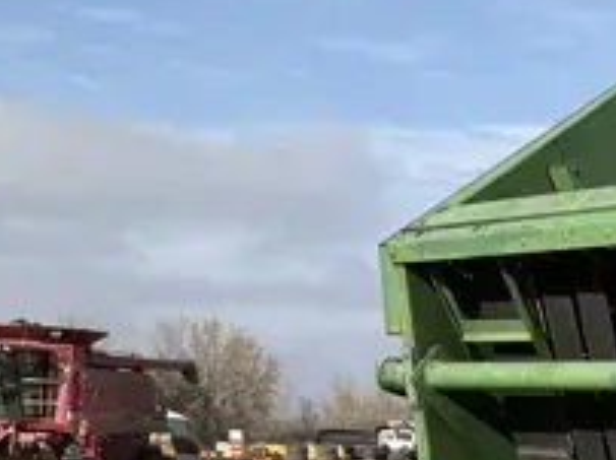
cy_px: 640
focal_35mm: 92
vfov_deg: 15.1
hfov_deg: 20.3
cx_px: 692
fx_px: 1635
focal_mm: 3
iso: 25
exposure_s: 1/1675
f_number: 1.8
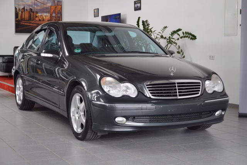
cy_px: 82
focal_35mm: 63
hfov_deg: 31.9
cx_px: 124
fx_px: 432
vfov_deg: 21.5
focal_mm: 42
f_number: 4.8
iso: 400
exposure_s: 1/50
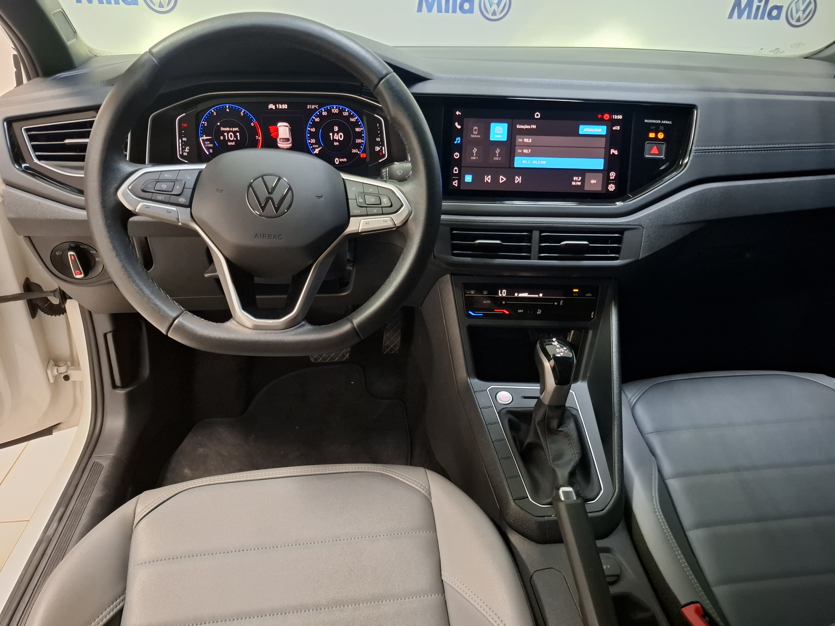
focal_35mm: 23
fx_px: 555
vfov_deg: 58.9
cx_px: 418
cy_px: 313
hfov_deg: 73.9
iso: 800
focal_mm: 5.54
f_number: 1.8
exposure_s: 1/24
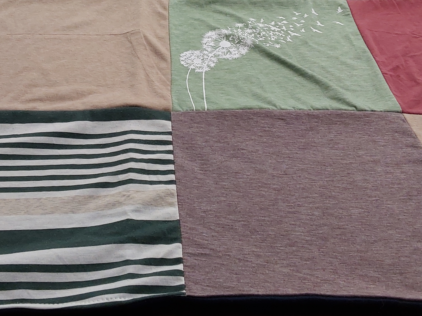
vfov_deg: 29.3
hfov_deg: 38.7
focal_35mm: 49
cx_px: 165
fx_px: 597
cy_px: 83
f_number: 1.9
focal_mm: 2.91
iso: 80
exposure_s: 1/60
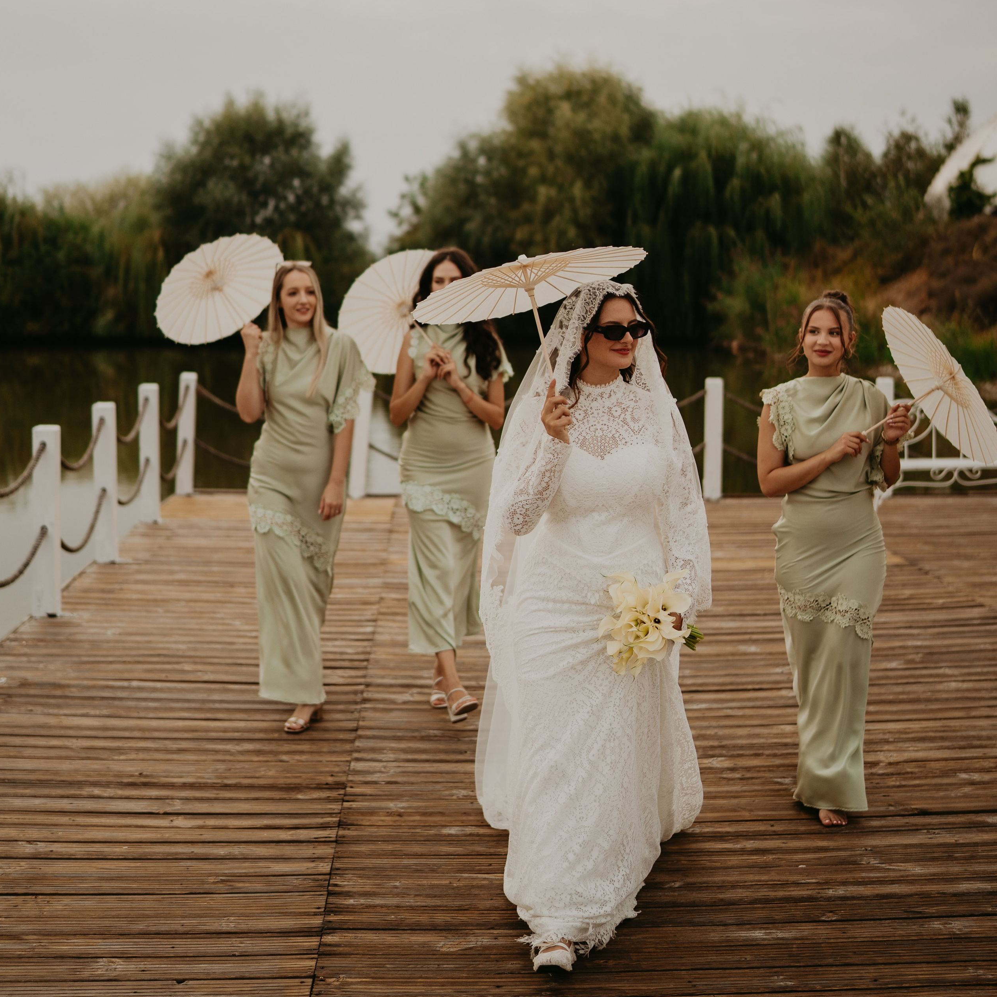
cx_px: 495
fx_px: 1466
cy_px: 269
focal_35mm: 45
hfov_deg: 37.6
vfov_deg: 36.8
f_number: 1.4
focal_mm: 35
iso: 80
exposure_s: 1/2500
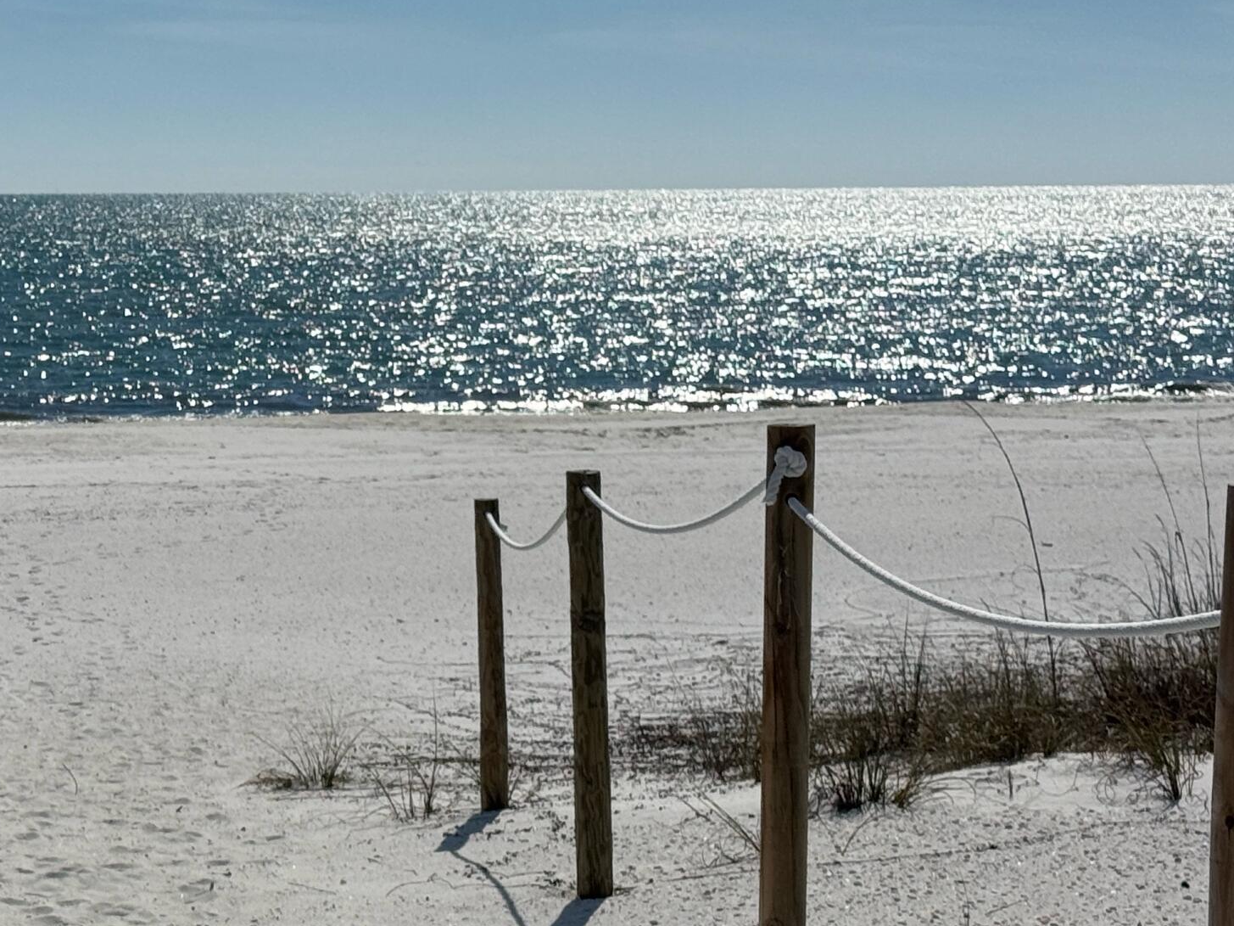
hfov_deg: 19.4
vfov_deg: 14.9
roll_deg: -0.2
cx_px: 78
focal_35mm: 99
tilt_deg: -4.1
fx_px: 3529
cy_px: 511
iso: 50
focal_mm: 6.76
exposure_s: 1/16129
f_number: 1.78
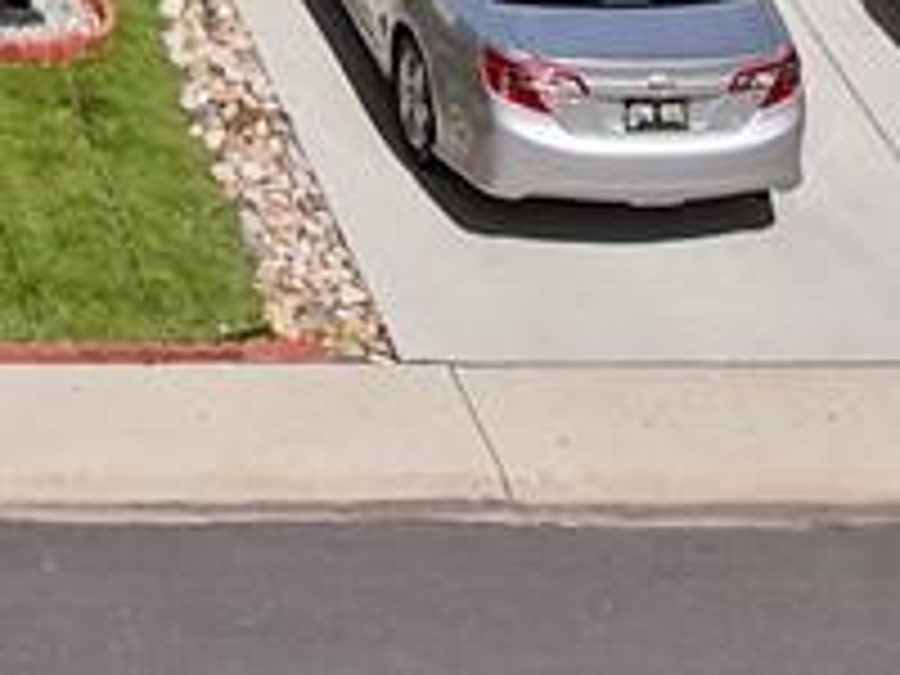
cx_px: -1008
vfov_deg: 6.7
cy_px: -1593
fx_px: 4992
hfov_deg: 9.5
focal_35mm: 192
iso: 120
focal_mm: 12.29
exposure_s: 1/120
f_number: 2.8
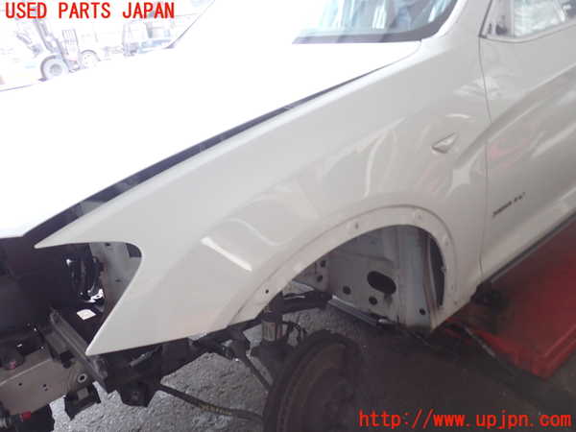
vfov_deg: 46.8
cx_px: 288
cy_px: 216
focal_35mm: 30
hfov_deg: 60.0
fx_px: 499
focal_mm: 5.4
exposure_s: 1/30
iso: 200
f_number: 2.3
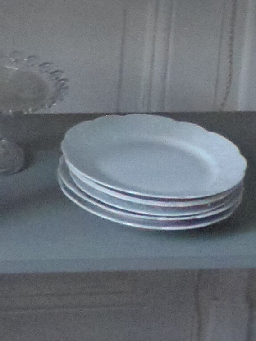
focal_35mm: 136
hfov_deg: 10.4
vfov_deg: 13.6
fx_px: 1341
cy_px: -183
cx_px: -164
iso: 400
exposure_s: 1/30
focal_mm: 4.3
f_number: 2.9
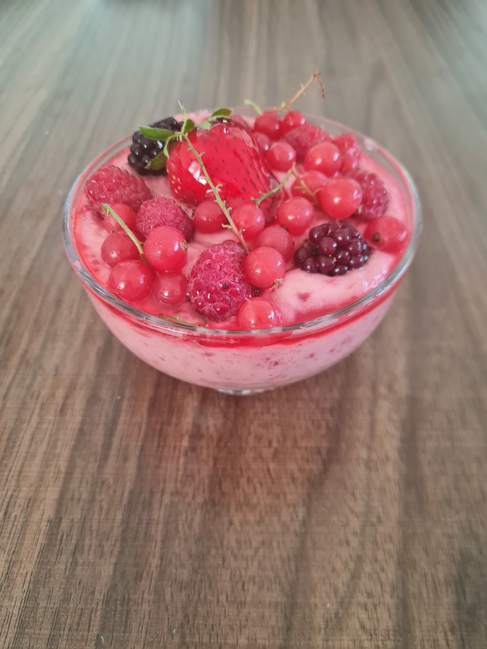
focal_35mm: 26
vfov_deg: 67.3
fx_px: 488
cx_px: 244
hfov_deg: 53.1
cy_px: 324
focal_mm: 5.4
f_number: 1.8
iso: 200
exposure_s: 1/40
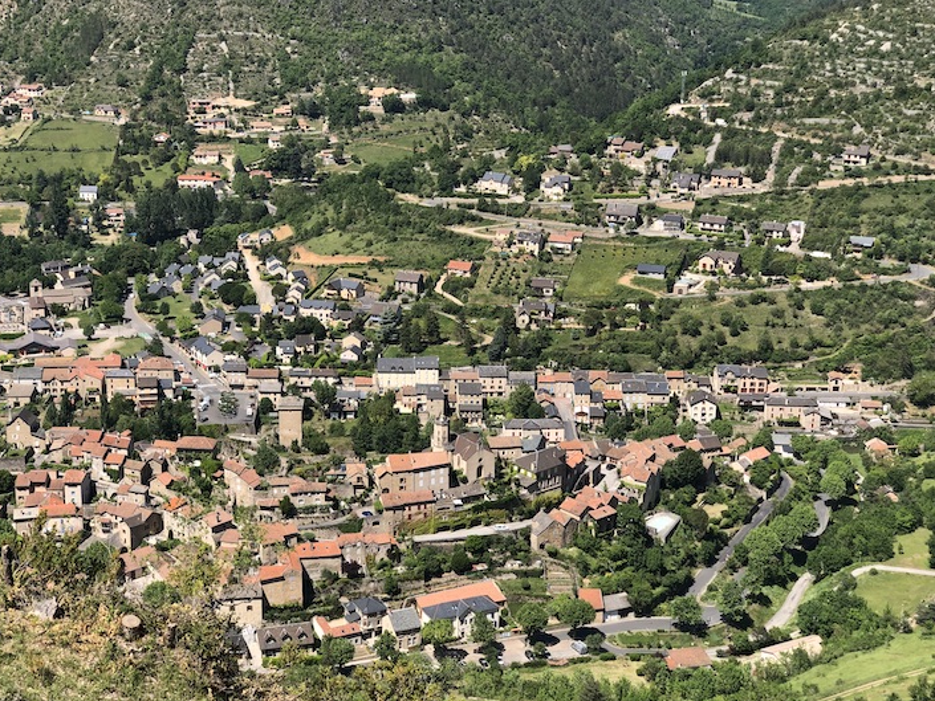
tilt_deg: -15.3
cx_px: 447
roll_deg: +0.7
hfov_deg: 32.7
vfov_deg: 24.8
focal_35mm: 59
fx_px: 1594
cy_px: 331
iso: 16
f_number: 2.4
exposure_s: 1/727
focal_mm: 6
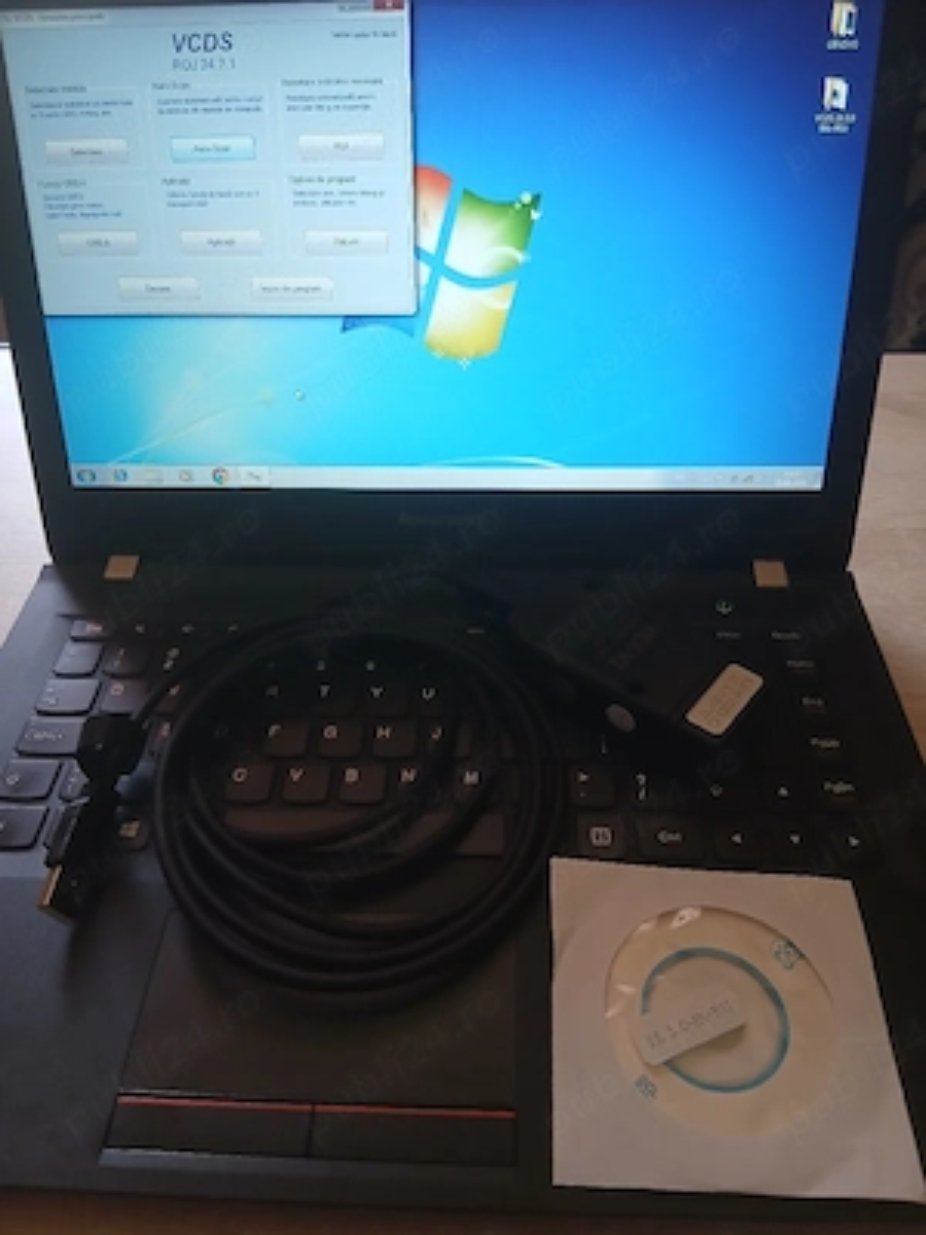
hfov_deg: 53.1
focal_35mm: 26
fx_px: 927
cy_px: 618
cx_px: 463
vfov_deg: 67.3
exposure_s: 1/50.3
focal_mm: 3.98
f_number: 1.8
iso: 250
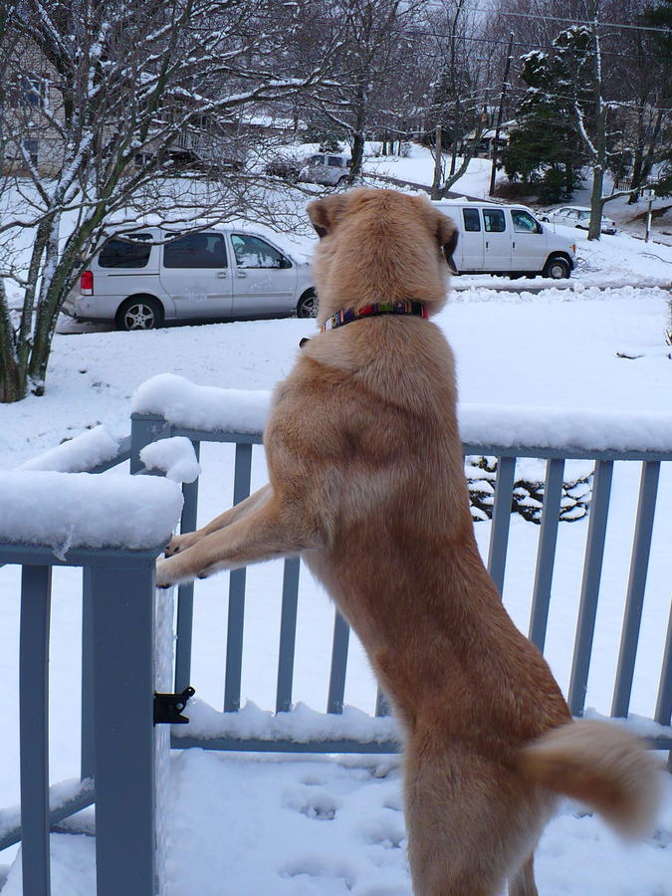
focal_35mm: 42
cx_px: 336
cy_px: 448
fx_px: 1087
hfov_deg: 34.3
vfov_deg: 44.8
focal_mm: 6.1
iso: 100
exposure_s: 1/40
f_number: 2.8
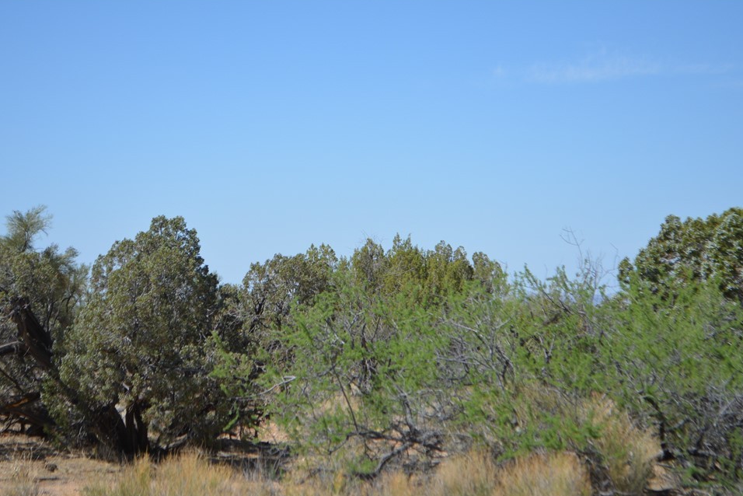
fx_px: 1932
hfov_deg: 21.8
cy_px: 273
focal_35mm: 94
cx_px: 347
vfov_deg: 14.6
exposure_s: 1/1600
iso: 400
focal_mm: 55
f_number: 6.3
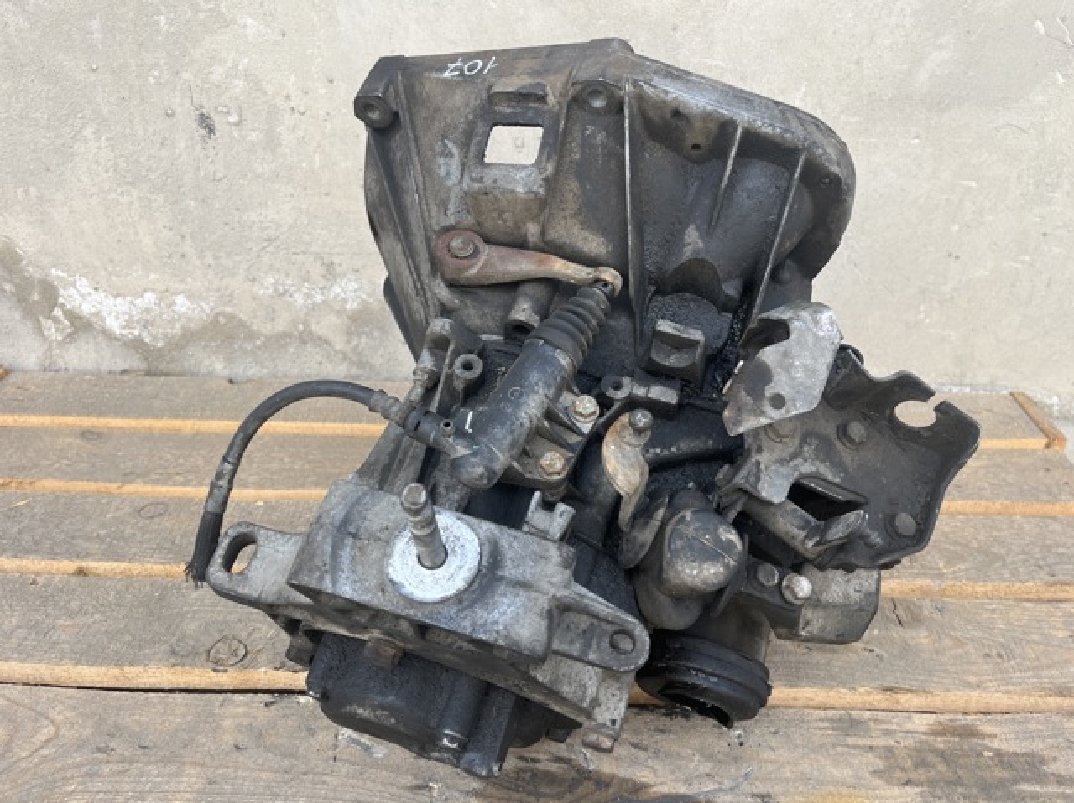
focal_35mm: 26
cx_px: 537
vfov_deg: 53.0
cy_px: 402
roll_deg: -0.8
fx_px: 806
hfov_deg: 67.3
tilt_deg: -28.2
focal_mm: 5.1
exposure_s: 1/363
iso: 50
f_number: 1.6
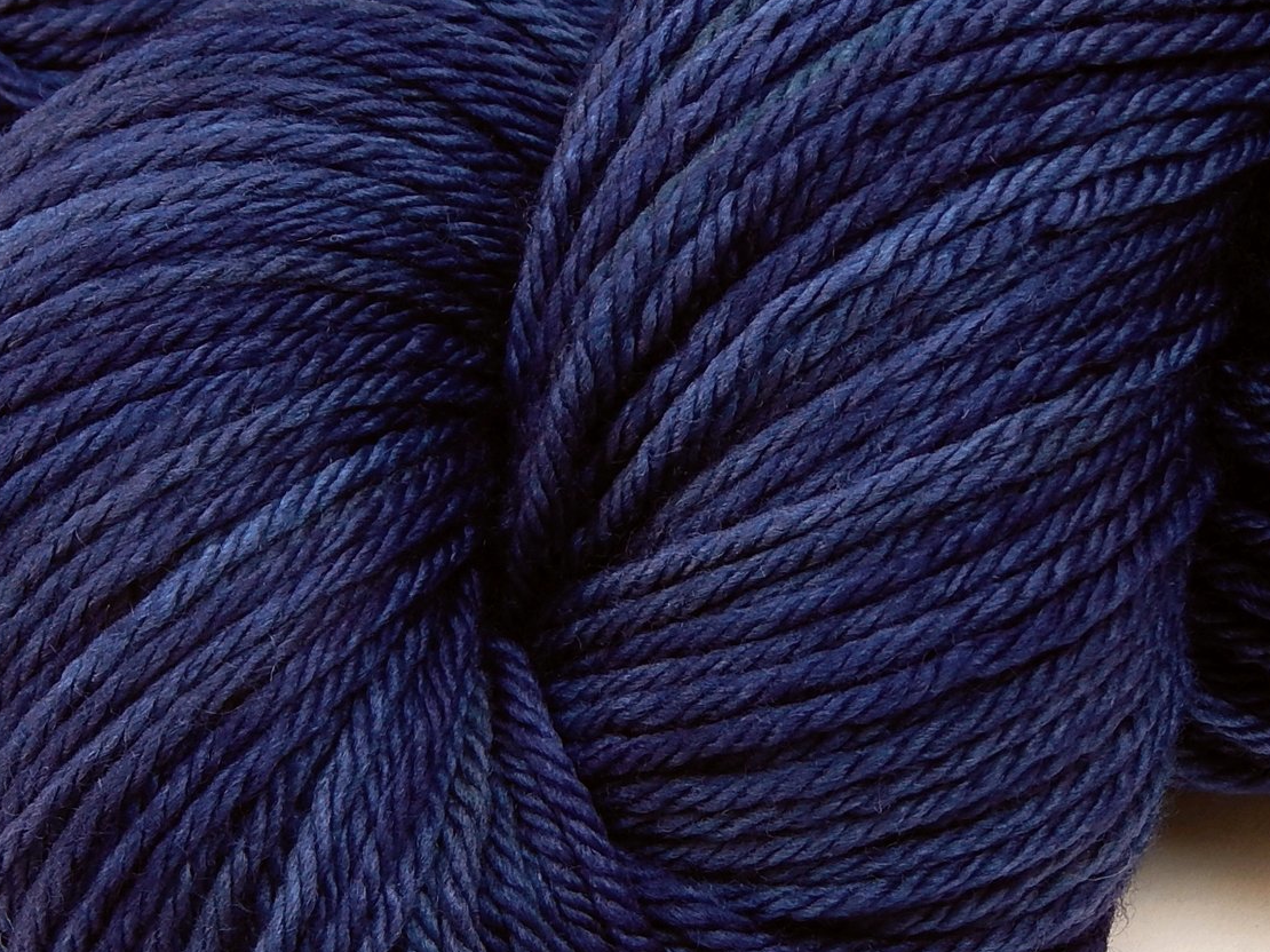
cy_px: 572
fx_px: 7299
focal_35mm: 199
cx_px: 500
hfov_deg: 9.9
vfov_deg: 7.5
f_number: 4.6
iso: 125
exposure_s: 1/10
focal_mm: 20.5
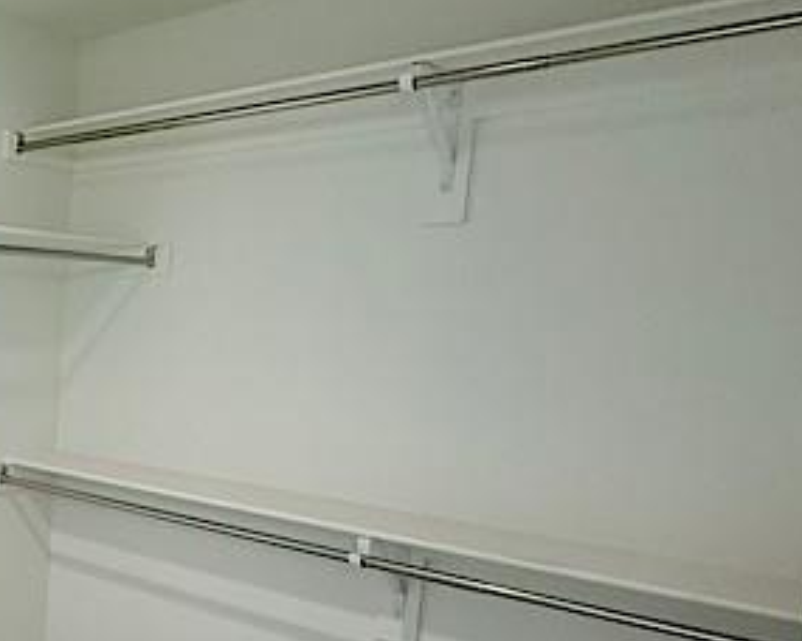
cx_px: -200
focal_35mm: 36
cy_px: 403
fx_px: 854
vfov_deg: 40.8
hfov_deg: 36.4
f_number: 2.2
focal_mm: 2.22
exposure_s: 1/120
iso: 125
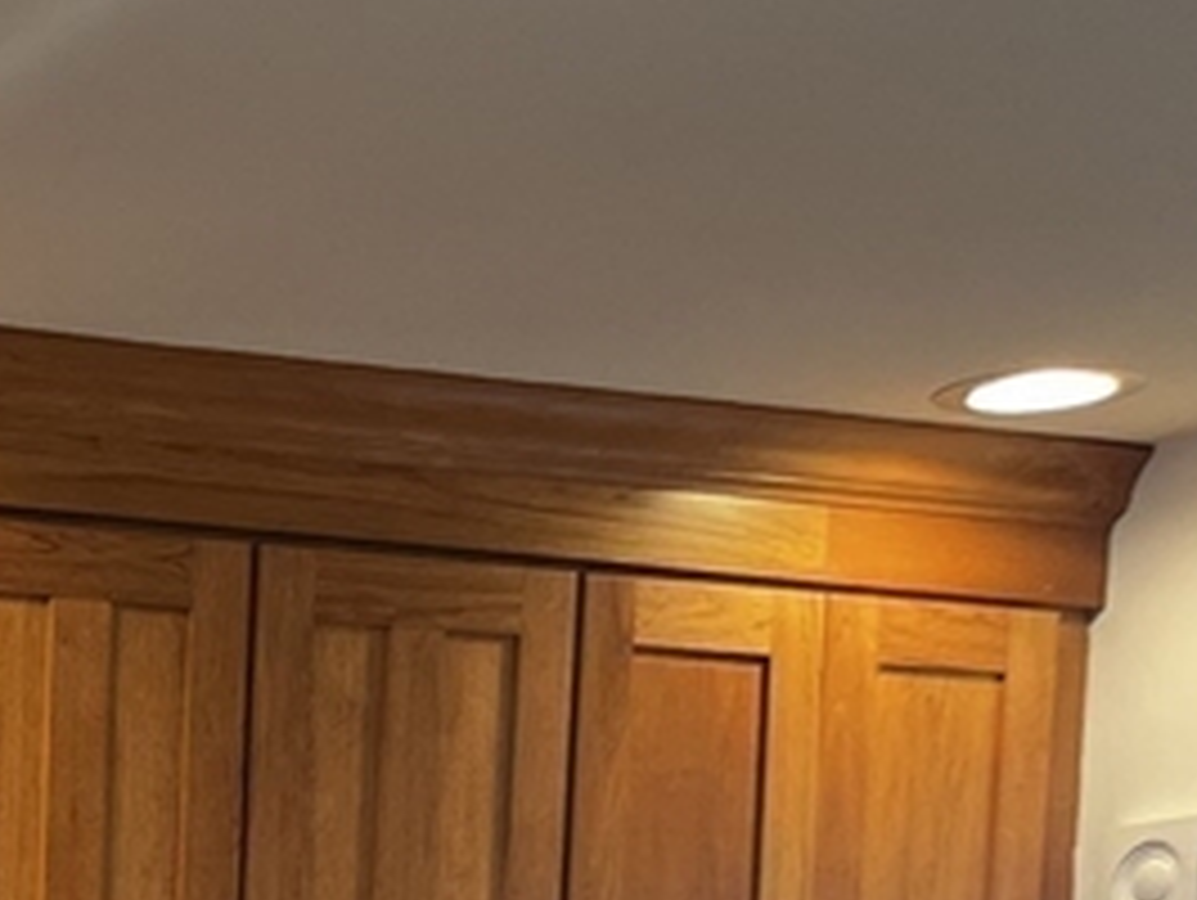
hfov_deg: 16.9
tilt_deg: -4.3
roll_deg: +0.4
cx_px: -824
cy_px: 1656
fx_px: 3461
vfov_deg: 13.2
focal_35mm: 100
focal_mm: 5.1
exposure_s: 1/120
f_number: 1.6
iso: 125
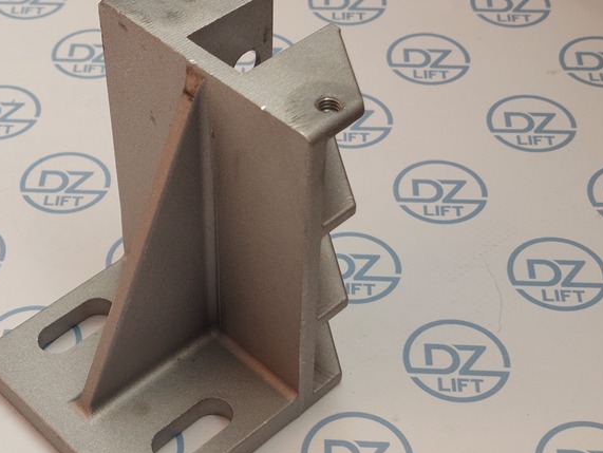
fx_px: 610
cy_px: 249
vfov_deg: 40.7
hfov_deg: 51.7
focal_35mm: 35
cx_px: 203
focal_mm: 5.23
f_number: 1.8
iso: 40
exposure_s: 1/115
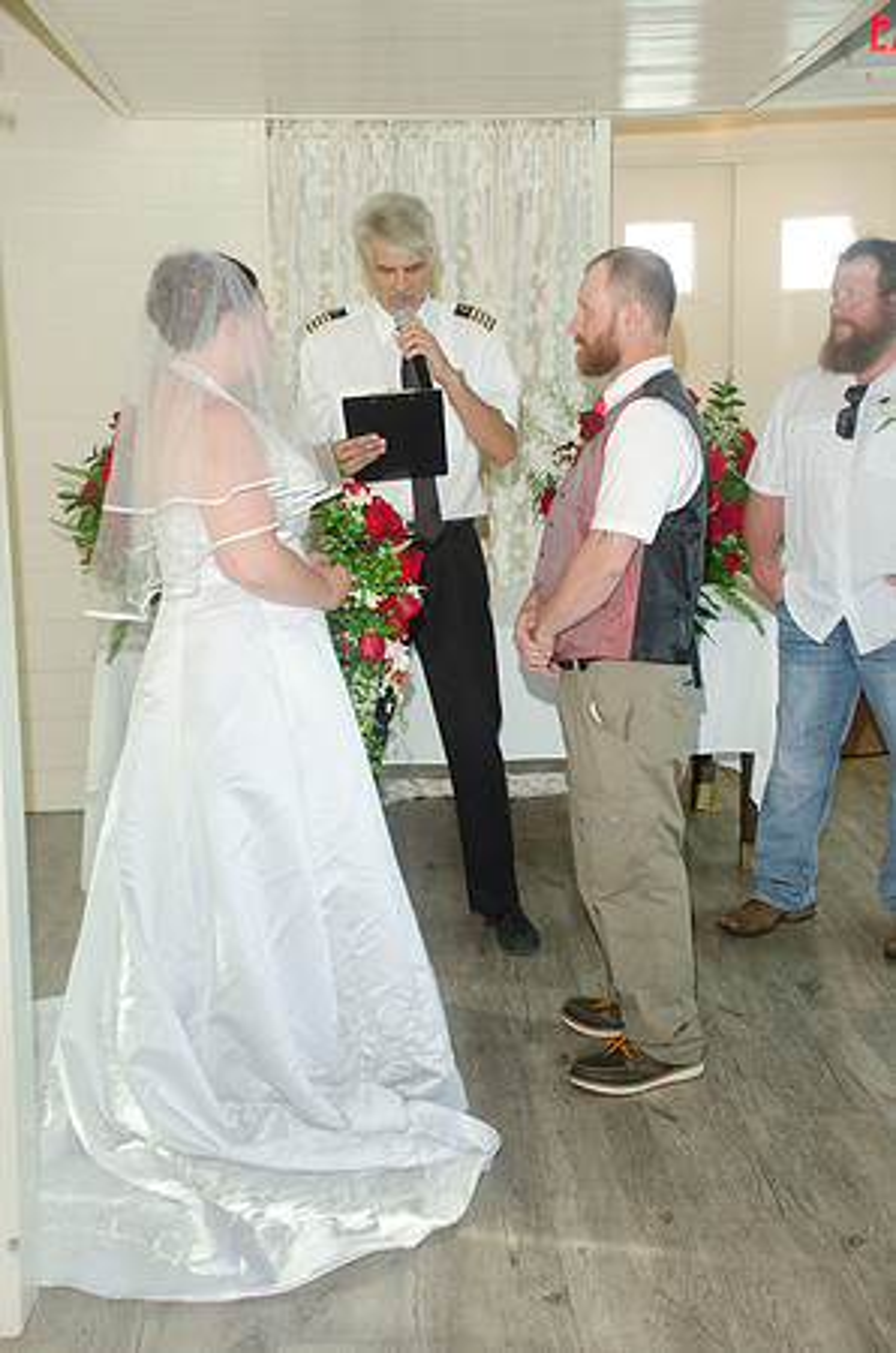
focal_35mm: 46
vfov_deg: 42.4
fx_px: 1744
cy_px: 676
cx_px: 448
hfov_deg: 28.8
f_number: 5.6
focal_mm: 31
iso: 400
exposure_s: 1/80
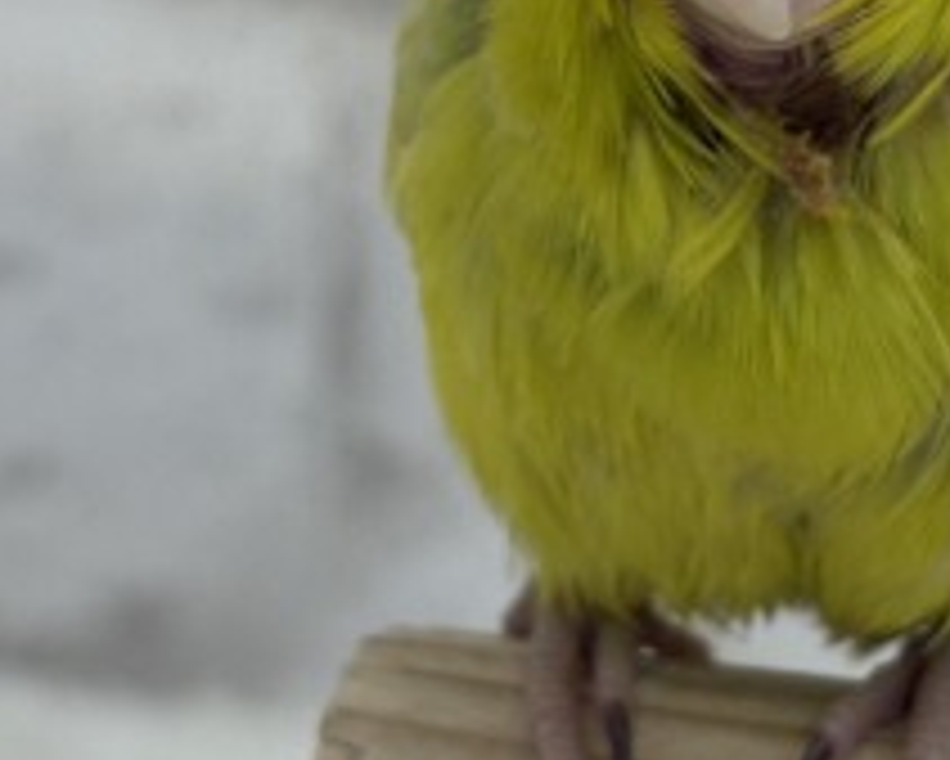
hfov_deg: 12.4
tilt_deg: -10.3
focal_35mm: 154
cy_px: 94
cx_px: 855
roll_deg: -2.0
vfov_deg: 10.0
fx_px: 4332
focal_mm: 5.96
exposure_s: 1/100
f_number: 1.6
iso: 80
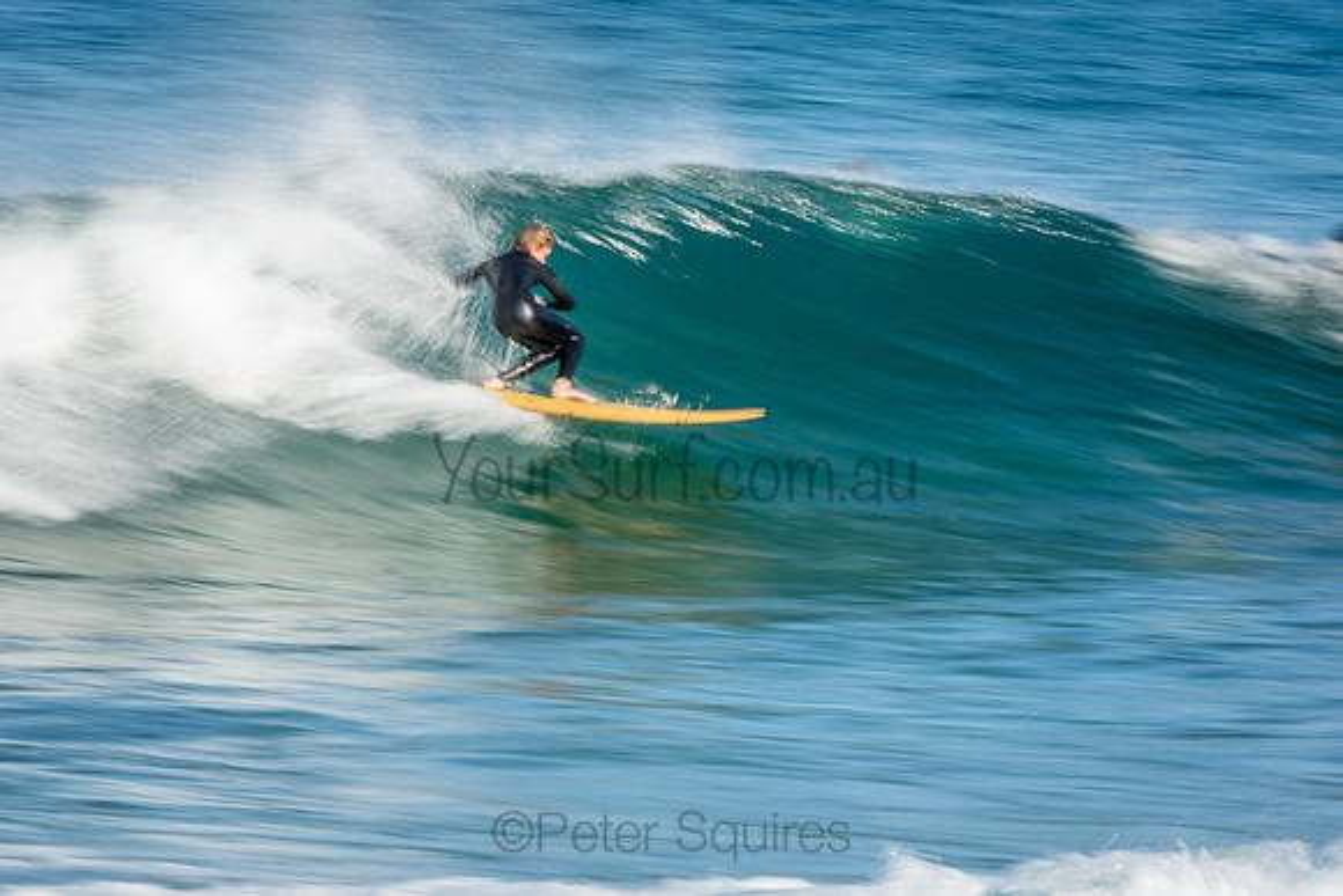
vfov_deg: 2.3
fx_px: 22388
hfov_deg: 3.4
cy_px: 448
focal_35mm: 600
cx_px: 672
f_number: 25
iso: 100
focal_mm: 400
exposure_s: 1/20
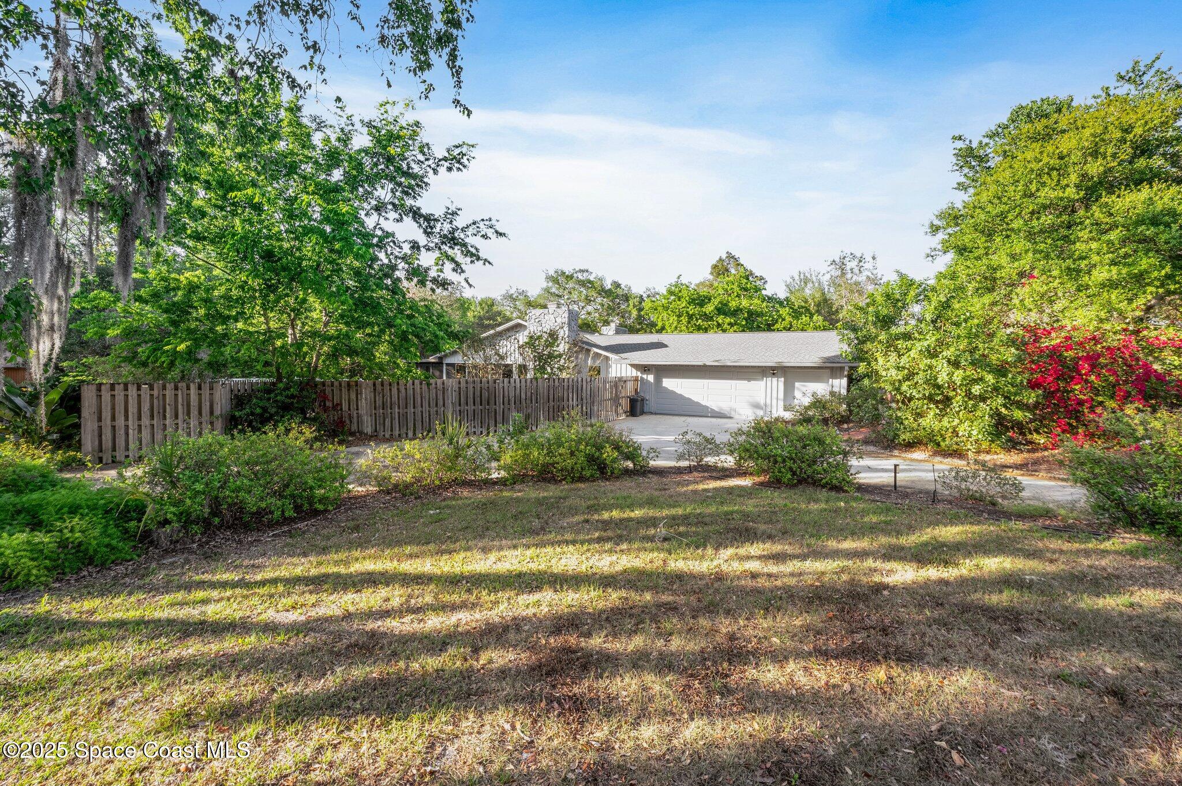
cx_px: 591
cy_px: 393
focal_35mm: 14
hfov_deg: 104.3
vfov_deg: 81.1
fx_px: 459
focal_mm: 14
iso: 250
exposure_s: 1/40
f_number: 16
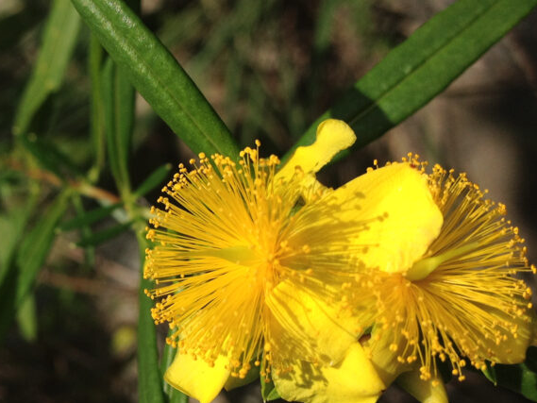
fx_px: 978
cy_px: 196
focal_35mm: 63
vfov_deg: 23.3
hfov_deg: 30.2
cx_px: 138
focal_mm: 4.28
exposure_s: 1/3460
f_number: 2.4
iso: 64
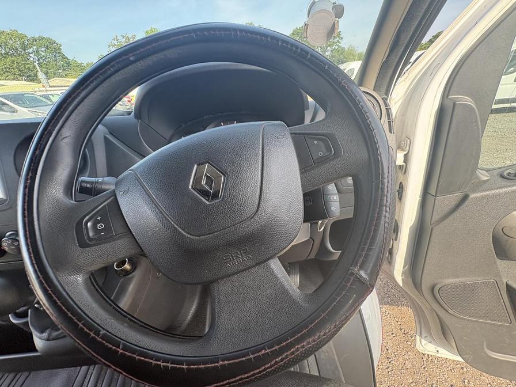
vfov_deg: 85.7
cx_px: 258
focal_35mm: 14
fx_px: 209
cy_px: 194
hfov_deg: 102.1
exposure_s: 1/141
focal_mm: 2.22
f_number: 2.2
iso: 80
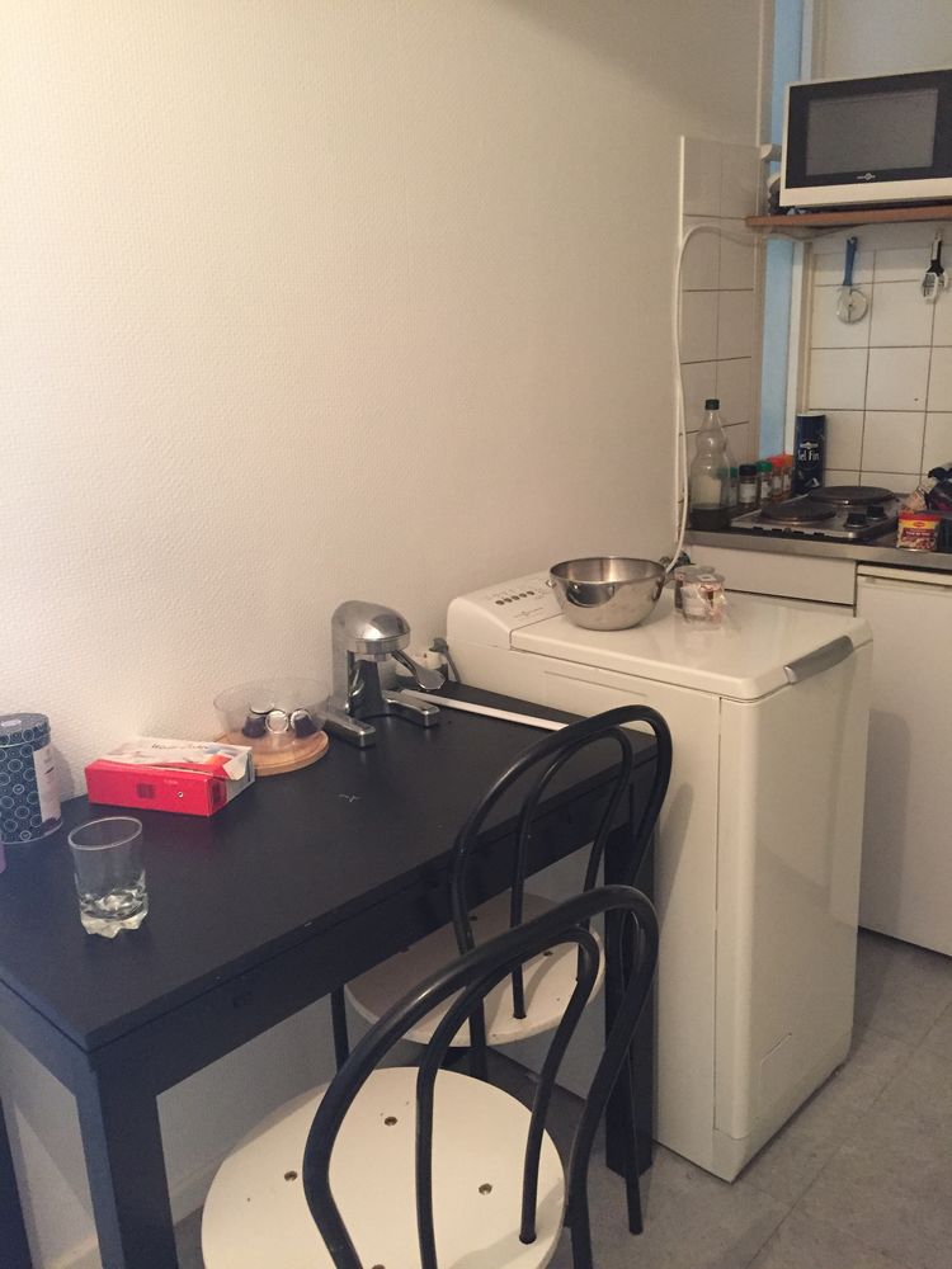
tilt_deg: -16.0
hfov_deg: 48.2
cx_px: 476
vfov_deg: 61.7
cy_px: 634
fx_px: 1063
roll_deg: +2.1
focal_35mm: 29
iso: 250
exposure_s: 1/17
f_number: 2.2
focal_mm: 4.15
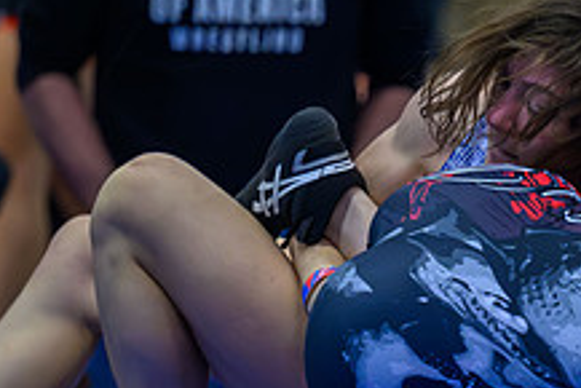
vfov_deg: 2.5
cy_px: 334
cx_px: 569
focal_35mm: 546
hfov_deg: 3.8
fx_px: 8817
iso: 7200
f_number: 2.8
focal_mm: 160
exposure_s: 1/640
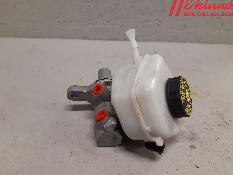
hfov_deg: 65.3
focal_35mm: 27
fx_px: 182
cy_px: 87
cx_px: 120
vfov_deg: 51.4
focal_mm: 3.93
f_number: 1.7
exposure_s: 1/50
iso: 125
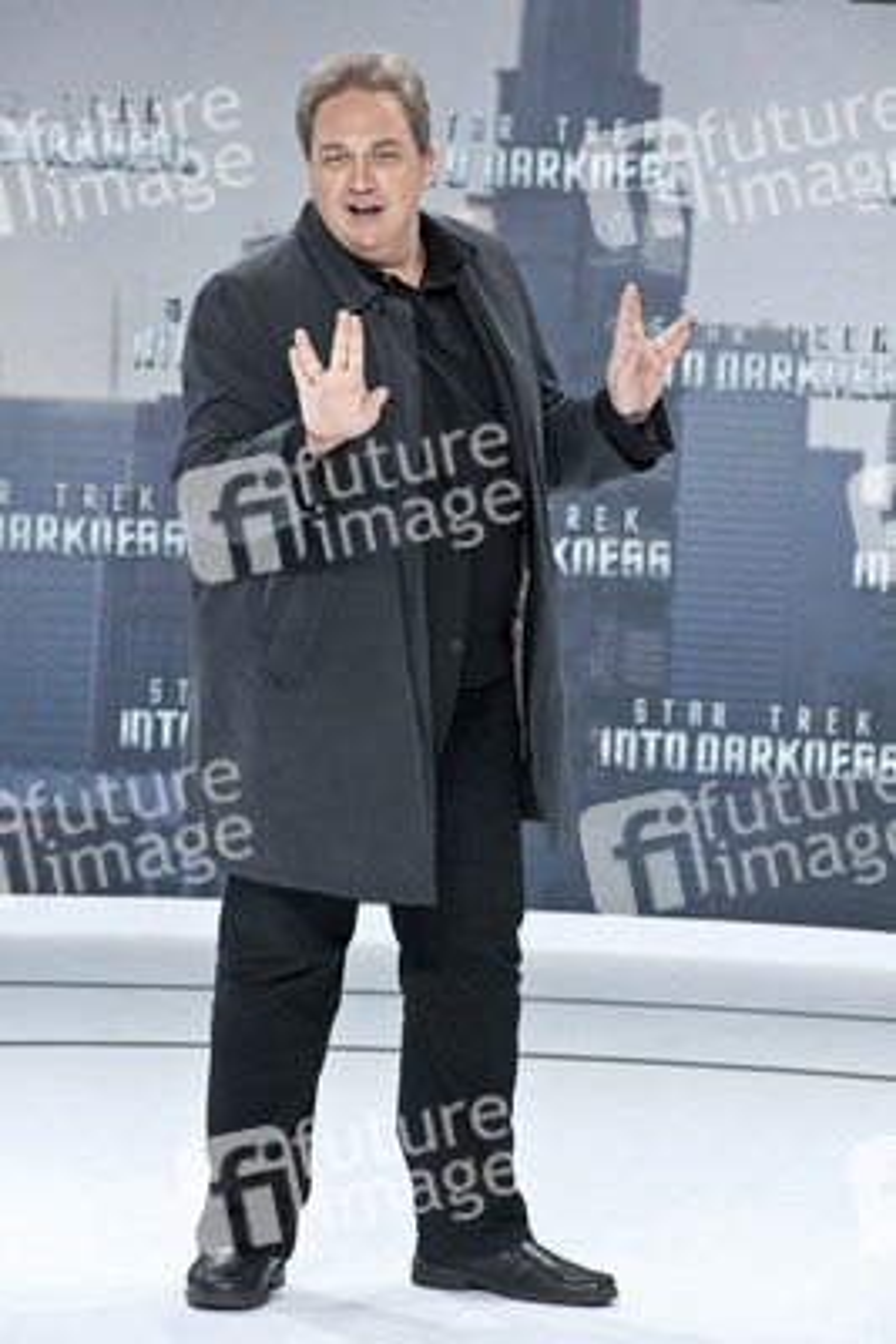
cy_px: 672
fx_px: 6341
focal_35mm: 170
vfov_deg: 12.1
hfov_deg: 8.1
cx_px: 448
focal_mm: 170
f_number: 11
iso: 1000
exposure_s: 1/400
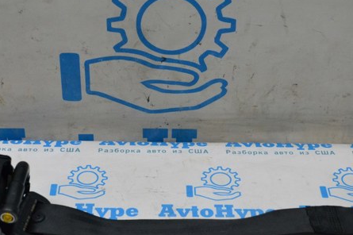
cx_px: 175
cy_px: 127
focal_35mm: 82
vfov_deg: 16.6
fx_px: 803
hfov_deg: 24.8
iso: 2200
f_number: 5
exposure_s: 1/500
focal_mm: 38
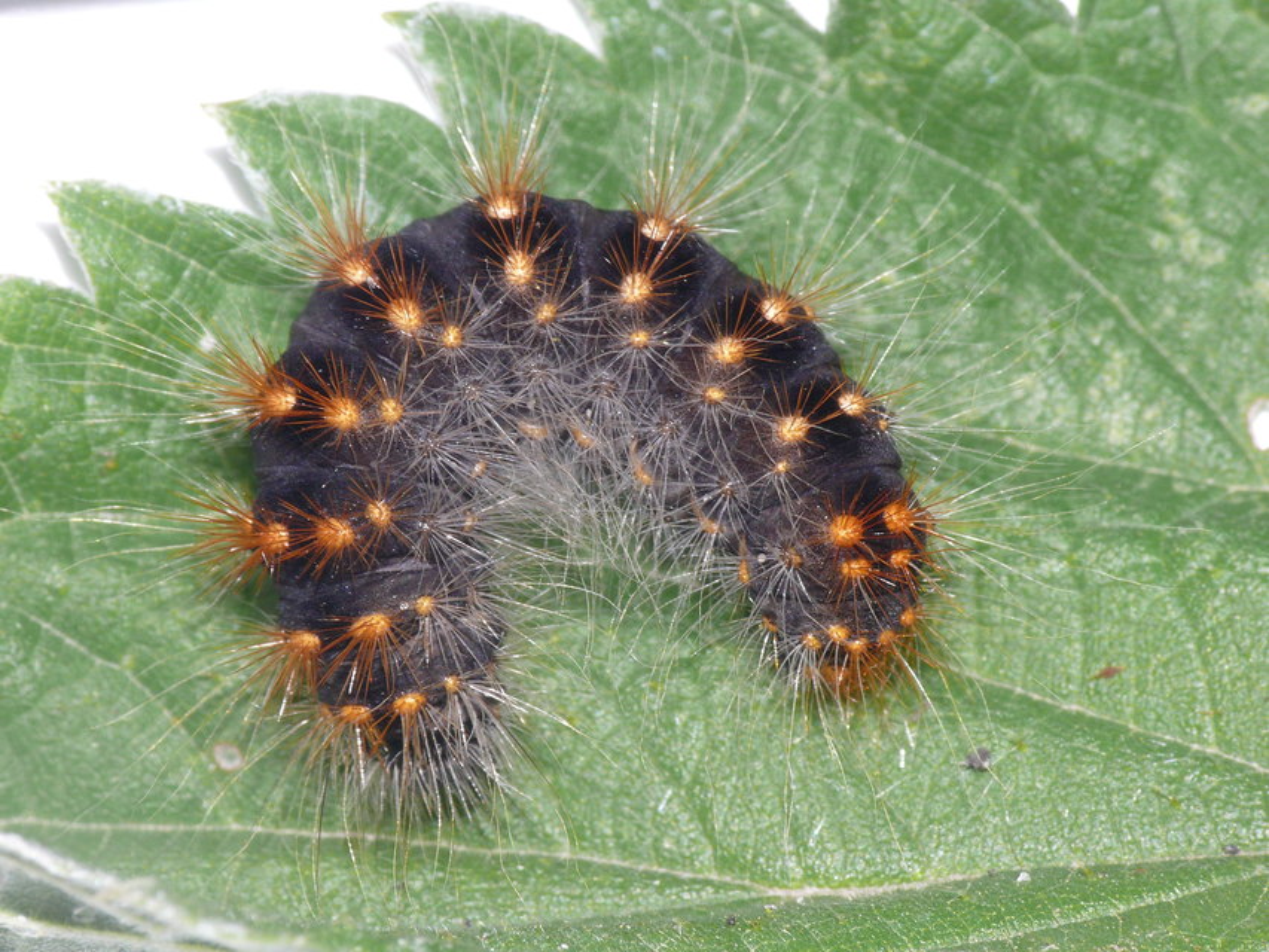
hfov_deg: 8.2
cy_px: 476
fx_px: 8873
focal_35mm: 242
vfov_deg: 6.1
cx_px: 634
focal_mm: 51.1
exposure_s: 1/200
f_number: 11
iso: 200
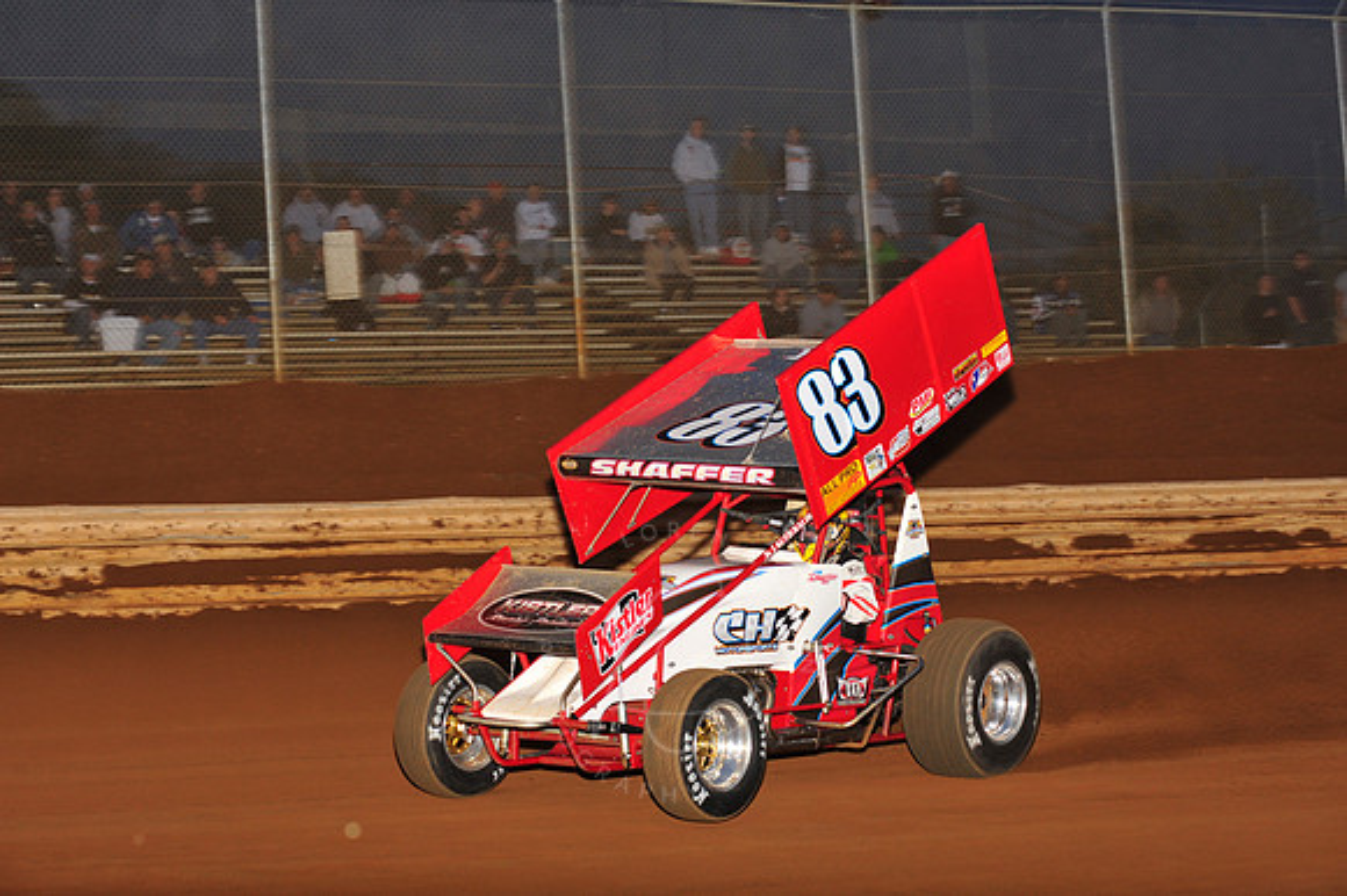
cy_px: 448
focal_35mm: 86
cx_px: 674
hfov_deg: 23.7
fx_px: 3216
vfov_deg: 15.9
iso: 800
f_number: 6.3
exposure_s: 1/320
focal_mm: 86
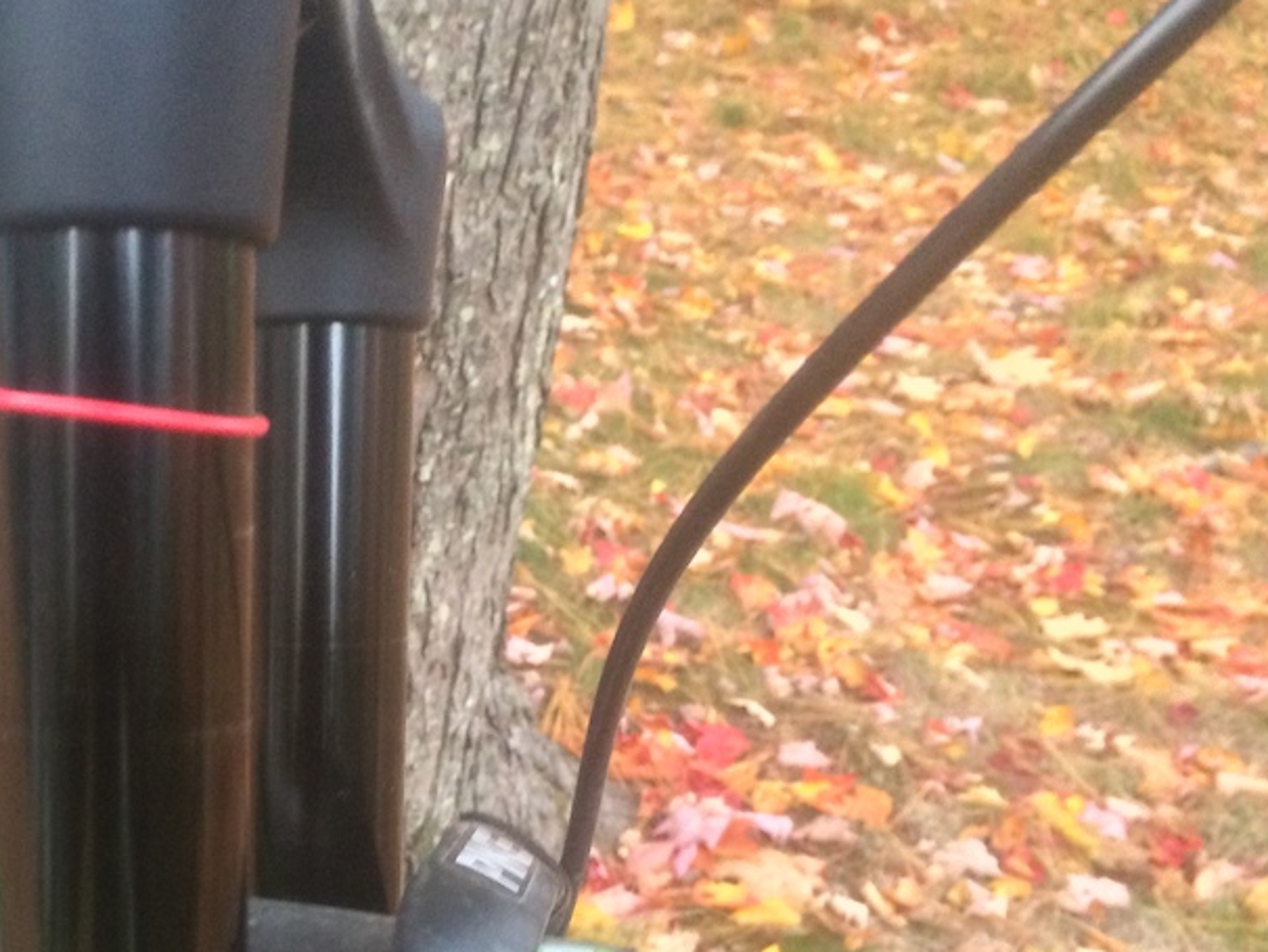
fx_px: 1796
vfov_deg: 28.9
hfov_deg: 37.2
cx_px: 216
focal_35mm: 49
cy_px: 789
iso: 320
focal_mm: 4.15
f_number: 2.2
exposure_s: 1/30
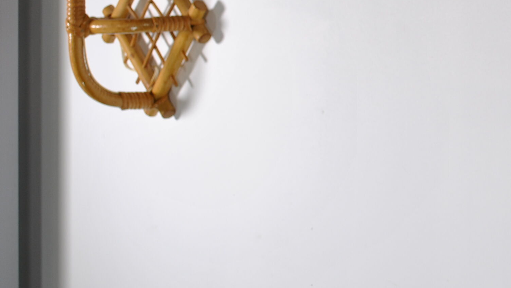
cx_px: 507
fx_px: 1531
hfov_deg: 18.5
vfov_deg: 10.7
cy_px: 50
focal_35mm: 113
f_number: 4.5
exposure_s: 1/50
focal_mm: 28
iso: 100
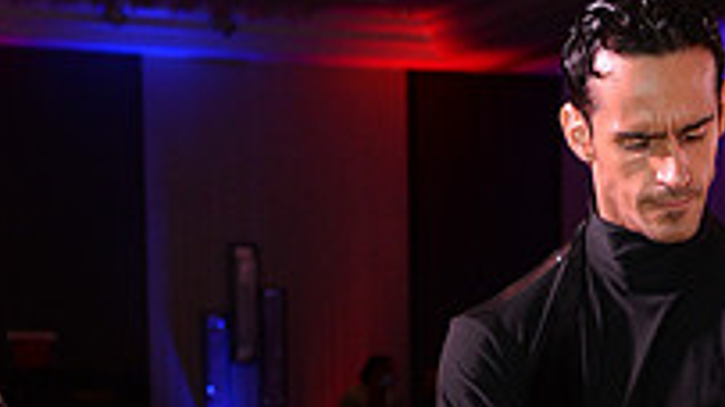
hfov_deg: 13.0
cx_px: 638
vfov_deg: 7.2
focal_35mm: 164
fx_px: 3152
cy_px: 678
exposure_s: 1/250
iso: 2500
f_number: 5.6
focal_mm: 55
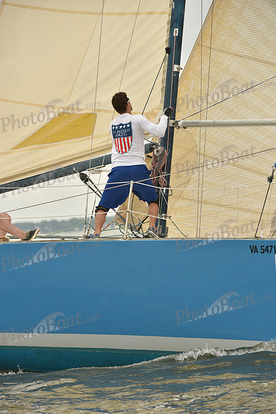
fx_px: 2873
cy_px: 207
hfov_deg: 5.5
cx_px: 138
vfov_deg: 8.2
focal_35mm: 250
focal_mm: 250
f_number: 7.1
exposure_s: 1/800
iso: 400
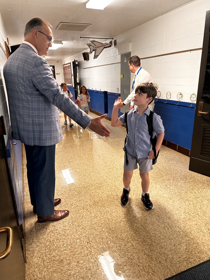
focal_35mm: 24
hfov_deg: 56.8
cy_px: 140
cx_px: 105
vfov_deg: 71.6
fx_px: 194
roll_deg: +1.0
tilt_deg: -17.2
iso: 250
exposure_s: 1/60
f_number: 1.78
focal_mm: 6.86
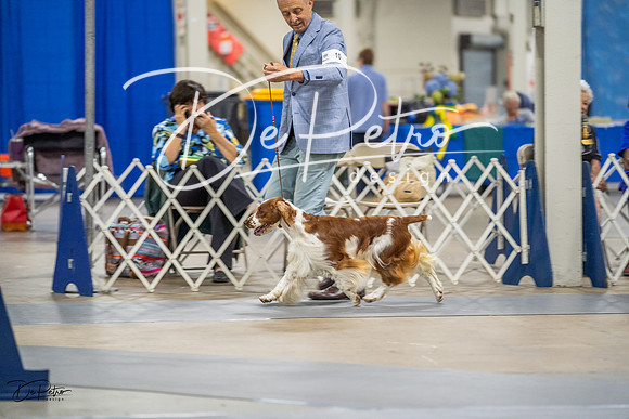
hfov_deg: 13.7
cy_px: 210
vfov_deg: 9.2
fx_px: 2621
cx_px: 314
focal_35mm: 150
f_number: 2.8
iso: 2000
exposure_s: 1/160
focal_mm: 150
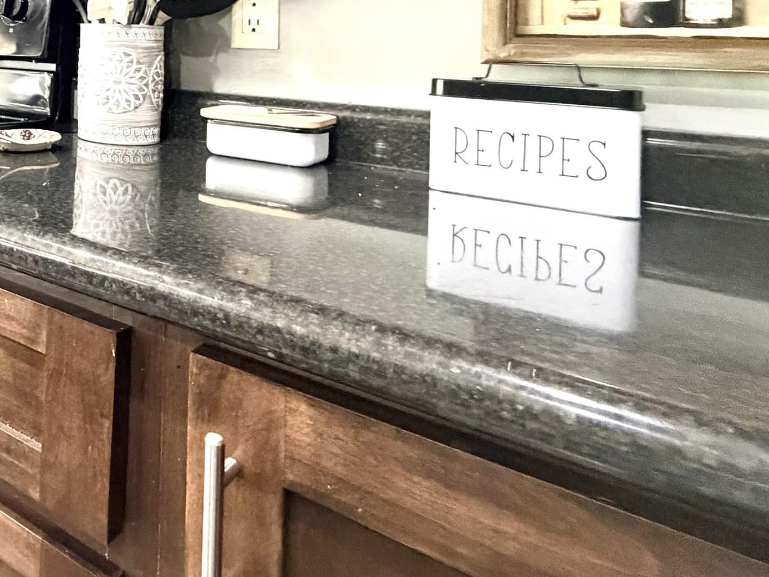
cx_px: -57
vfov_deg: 41.0
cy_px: 33
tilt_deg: +0.6
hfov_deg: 45.4
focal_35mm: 31
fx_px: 689
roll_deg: -1.0
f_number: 2.2
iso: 640
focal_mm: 2.22
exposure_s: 1/60
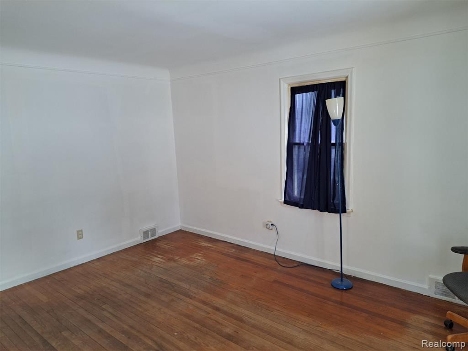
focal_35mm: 24
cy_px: 176
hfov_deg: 71.6
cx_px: 234
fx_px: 324
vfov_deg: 56.8
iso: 100
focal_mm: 5.23
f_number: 1.8
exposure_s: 1/60
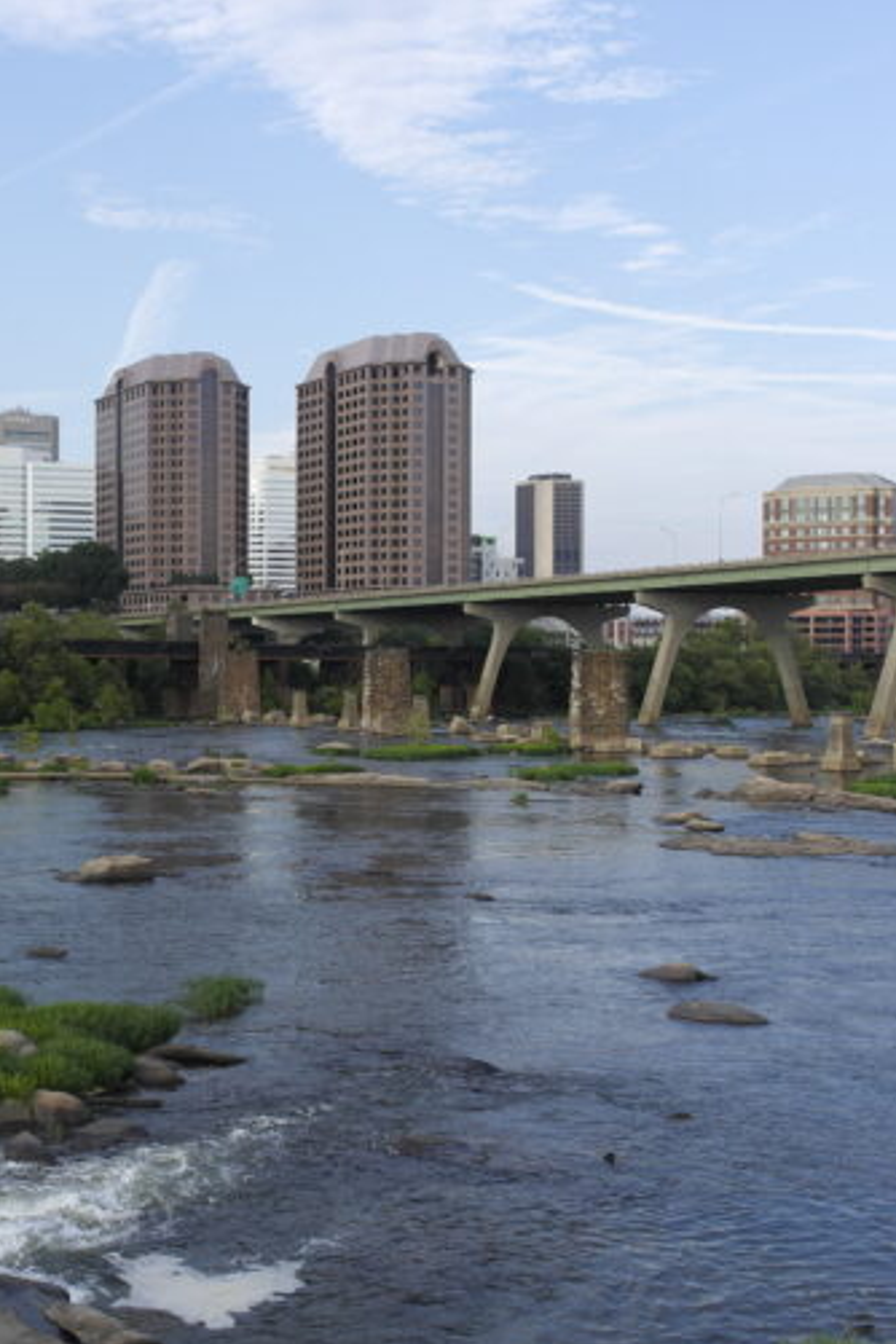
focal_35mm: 46
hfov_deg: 27.8
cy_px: 663
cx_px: 38
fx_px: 1717
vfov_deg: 42.7
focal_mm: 20
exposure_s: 1/200
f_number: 5.6
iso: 100
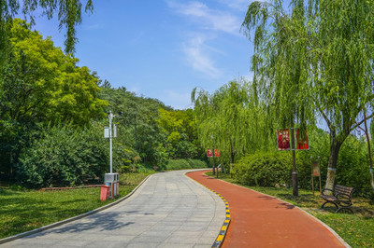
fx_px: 363
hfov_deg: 54.5
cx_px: 187
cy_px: 124
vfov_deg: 37.8
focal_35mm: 35
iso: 100
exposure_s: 1/320
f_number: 9
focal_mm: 35
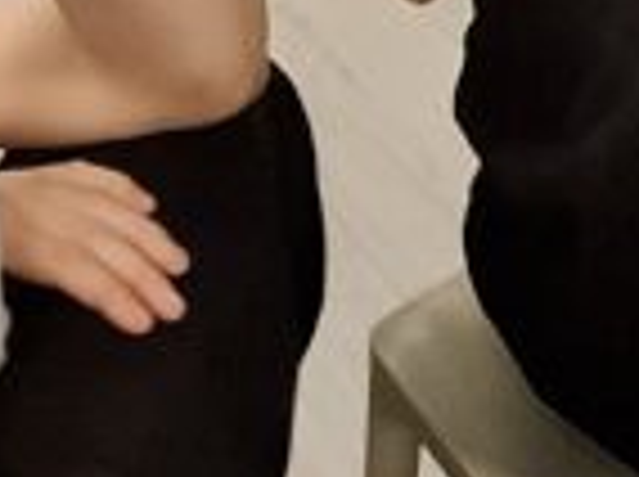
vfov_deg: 13.5
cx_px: 670
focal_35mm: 94
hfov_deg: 20.1
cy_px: -472
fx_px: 1732
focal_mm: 1.74
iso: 200
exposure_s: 1/33
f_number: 2.2
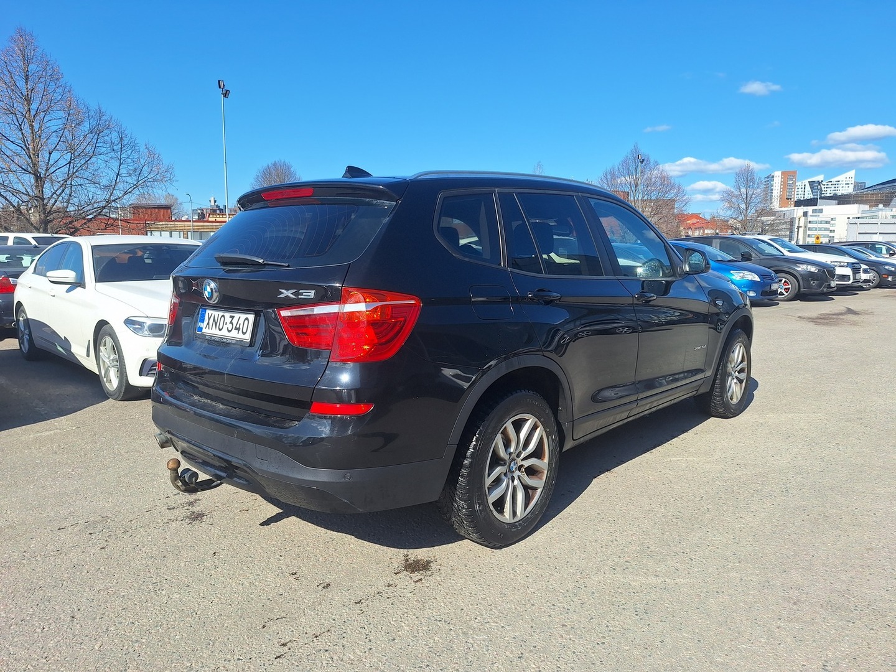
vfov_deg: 58.9
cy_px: 336
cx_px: 448
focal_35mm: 23
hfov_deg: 73.9
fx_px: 595
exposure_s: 1/2857
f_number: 1.8
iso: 40
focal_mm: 5.54
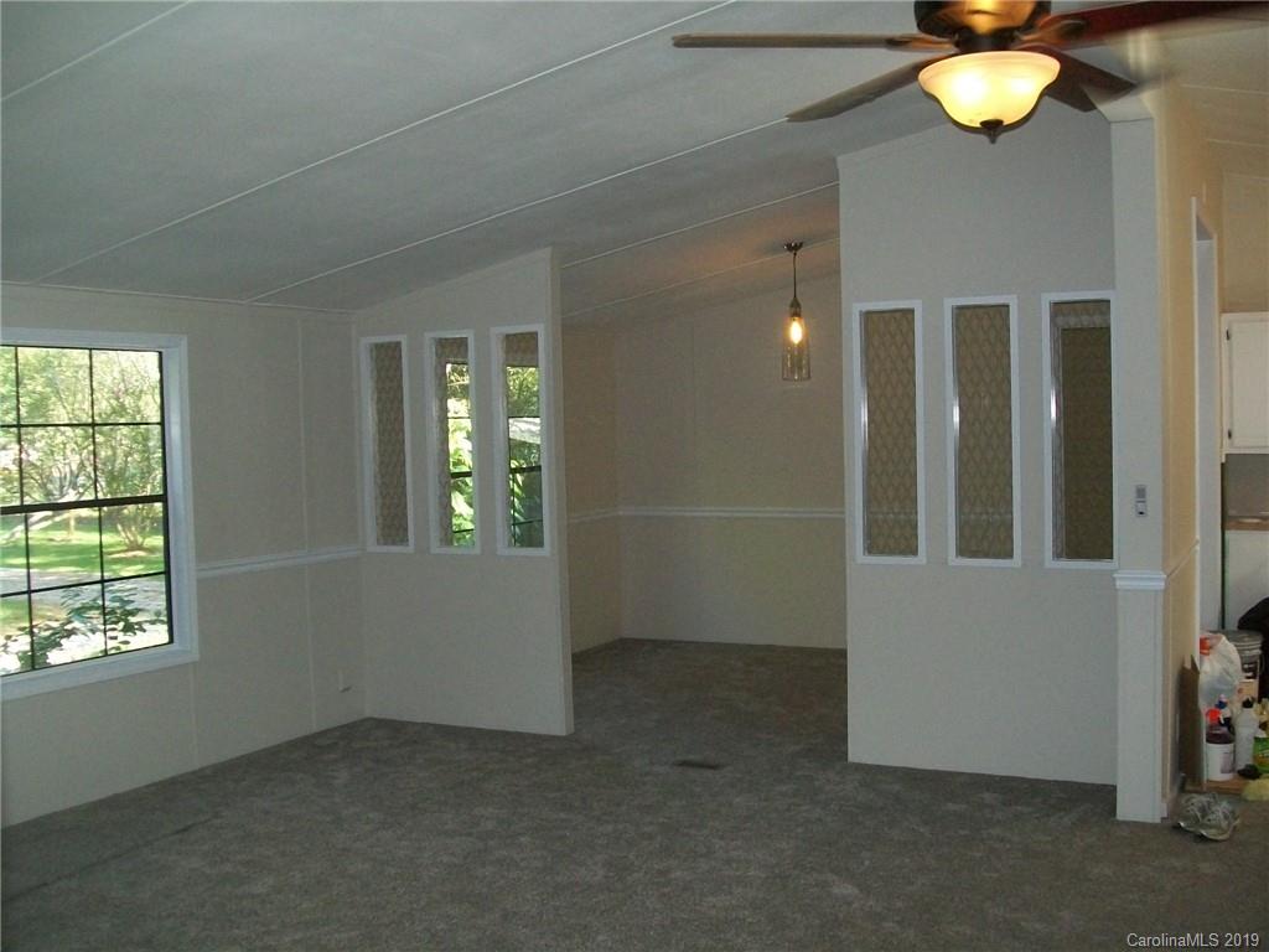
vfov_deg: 39.7
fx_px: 1320
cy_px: 476
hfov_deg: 51.4
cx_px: 634
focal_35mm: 36
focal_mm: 6
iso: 160
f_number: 2.7
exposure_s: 1/60
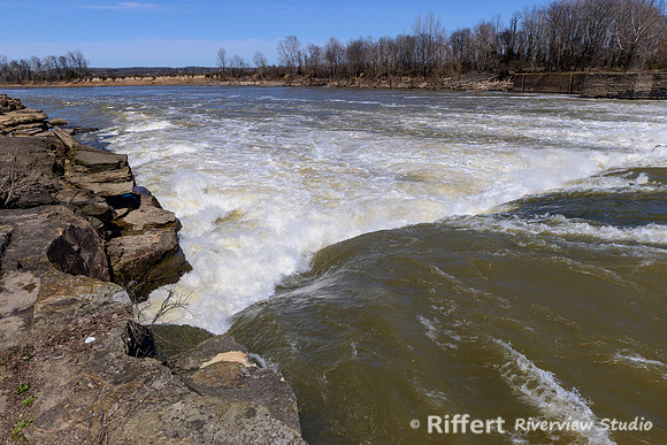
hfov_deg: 72.5
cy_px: 222
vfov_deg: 52.1
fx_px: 455
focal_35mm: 25
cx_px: 334
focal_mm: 24
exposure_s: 1/400
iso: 100
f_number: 10
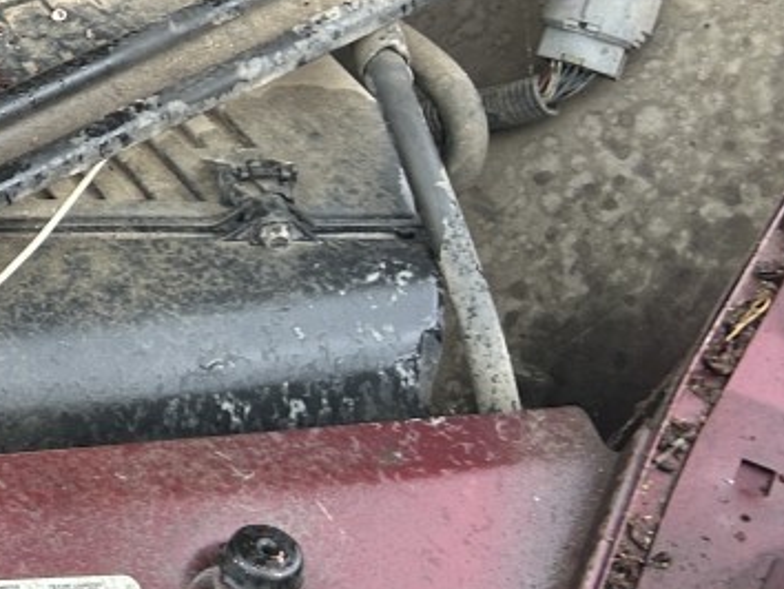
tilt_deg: -44.9
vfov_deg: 15.6
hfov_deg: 17.7
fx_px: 2130
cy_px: 64
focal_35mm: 94
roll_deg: +2.5
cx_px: -527
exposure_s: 1/121
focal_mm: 5.7
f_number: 1.5
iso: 64
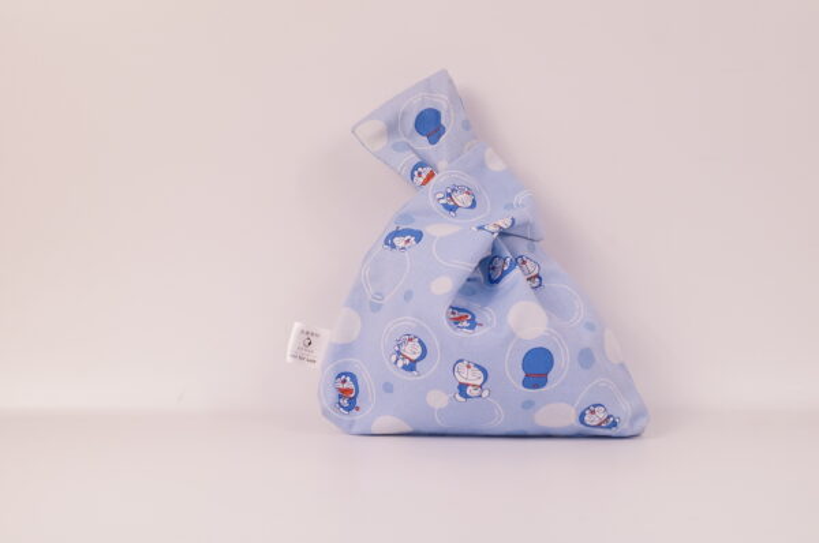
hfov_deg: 43.7
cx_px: 410
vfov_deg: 29.8
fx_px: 1022
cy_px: 272
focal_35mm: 45
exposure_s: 1/200
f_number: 8
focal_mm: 30
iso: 800
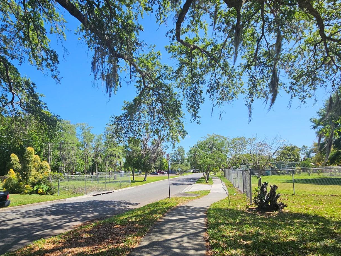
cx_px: 149
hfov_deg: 90.6
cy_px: 159
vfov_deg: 73.5
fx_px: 167
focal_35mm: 17
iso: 50
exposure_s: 1/1422
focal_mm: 2.2
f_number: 2.2
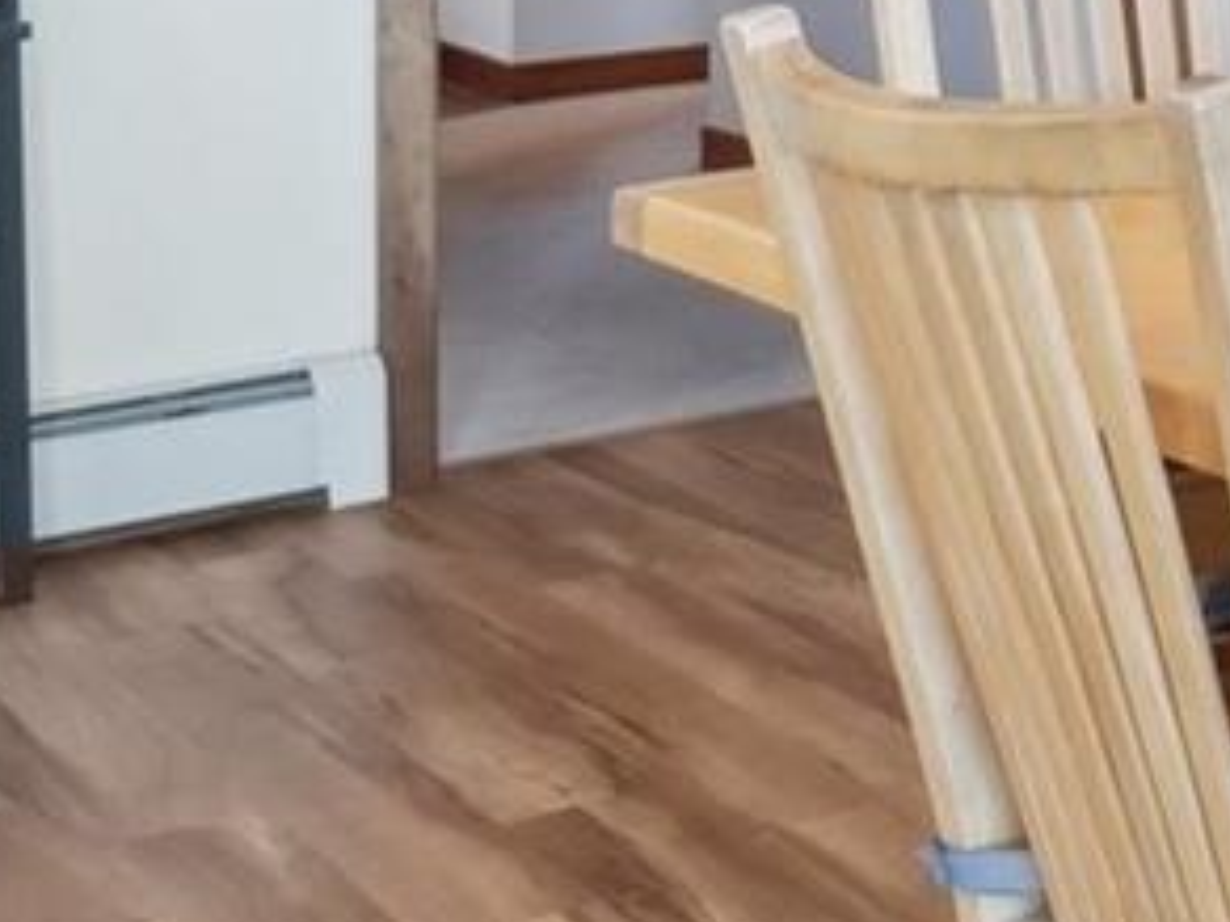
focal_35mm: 79
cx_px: 2839
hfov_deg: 15.5
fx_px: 2807
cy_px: -375
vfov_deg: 17.2
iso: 400
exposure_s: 1/13
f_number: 9
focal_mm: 10
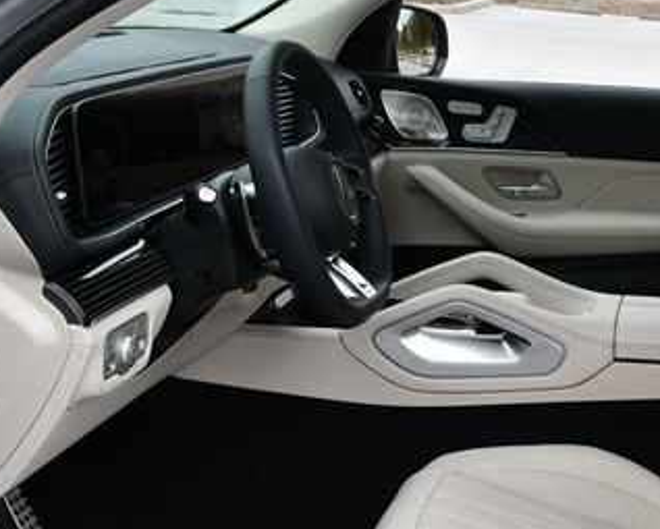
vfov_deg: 22.4
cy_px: 378
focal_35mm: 68
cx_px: 398
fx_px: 1329
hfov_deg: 27.8
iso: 200
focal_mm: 18
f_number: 8
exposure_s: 1/250
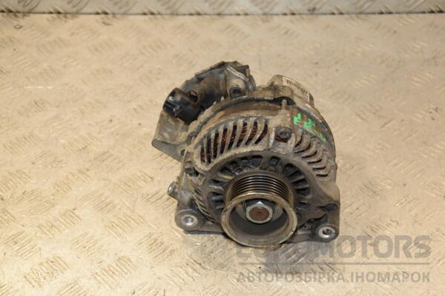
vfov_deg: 18.9
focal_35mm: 72
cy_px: 148
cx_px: 222
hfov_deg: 28.1
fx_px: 890
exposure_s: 1/200
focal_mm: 48
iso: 800
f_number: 5.6
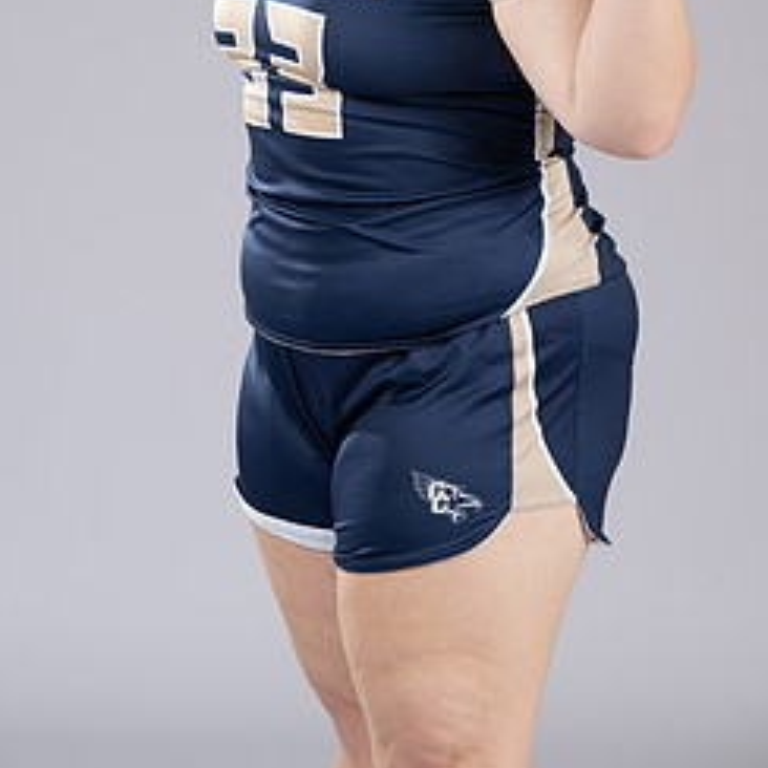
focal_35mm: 212
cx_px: 340
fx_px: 5321
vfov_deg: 8.2
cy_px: 91
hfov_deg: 8.3
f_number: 6.3
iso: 250
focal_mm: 135
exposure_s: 1/200
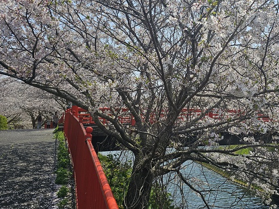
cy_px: 75
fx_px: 290
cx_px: 208
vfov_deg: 39.3
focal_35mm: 36
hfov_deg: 49.4
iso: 10
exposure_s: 1/1163
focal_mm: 6.3
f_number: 1.7
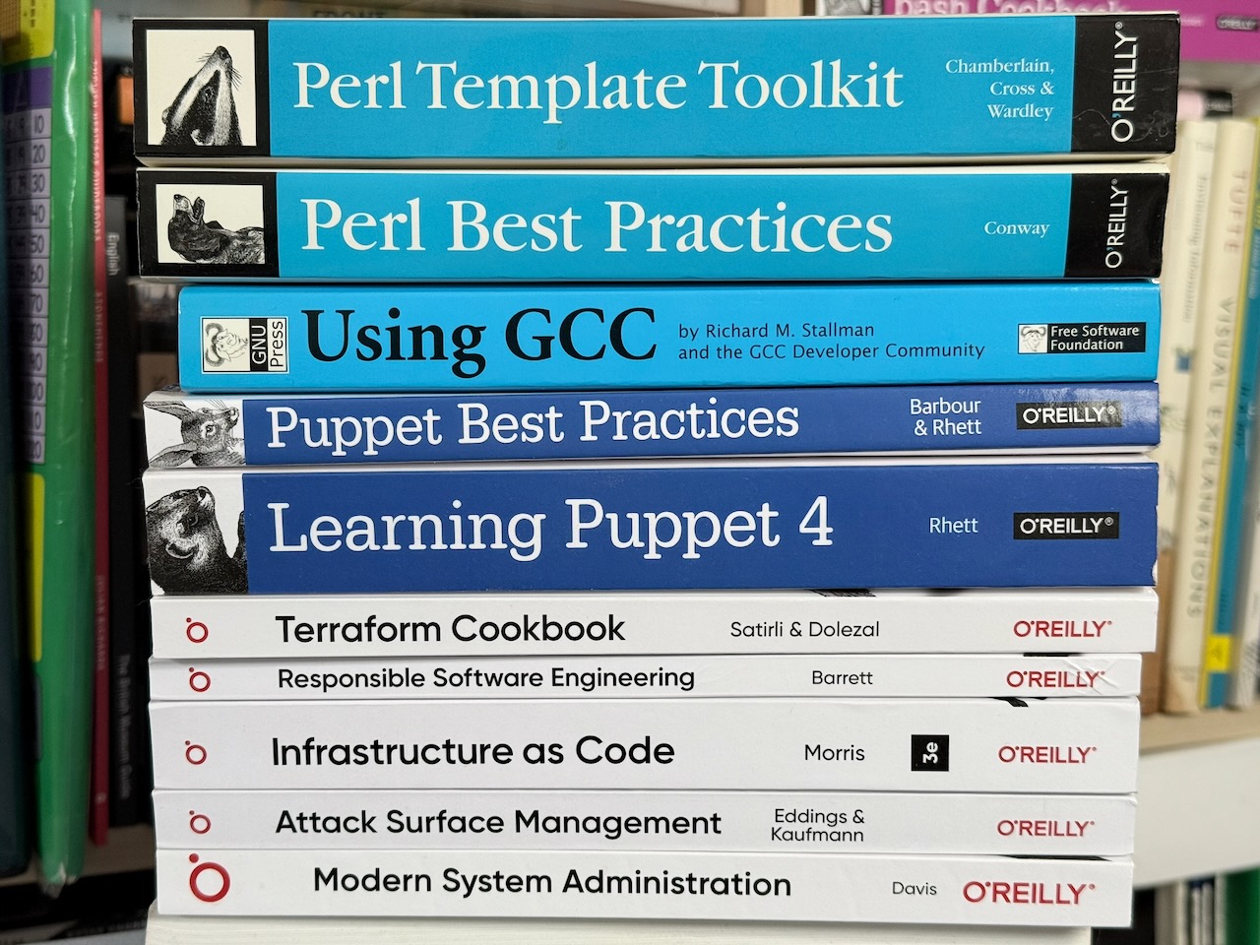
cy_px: 472
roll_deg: +0.7
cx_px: 630
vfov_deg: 30.3
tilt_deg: -3.8
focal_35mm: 48
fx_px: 1747
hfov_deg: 39.7
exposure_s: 1/76
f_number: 1.78
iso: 100
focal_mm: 6.76
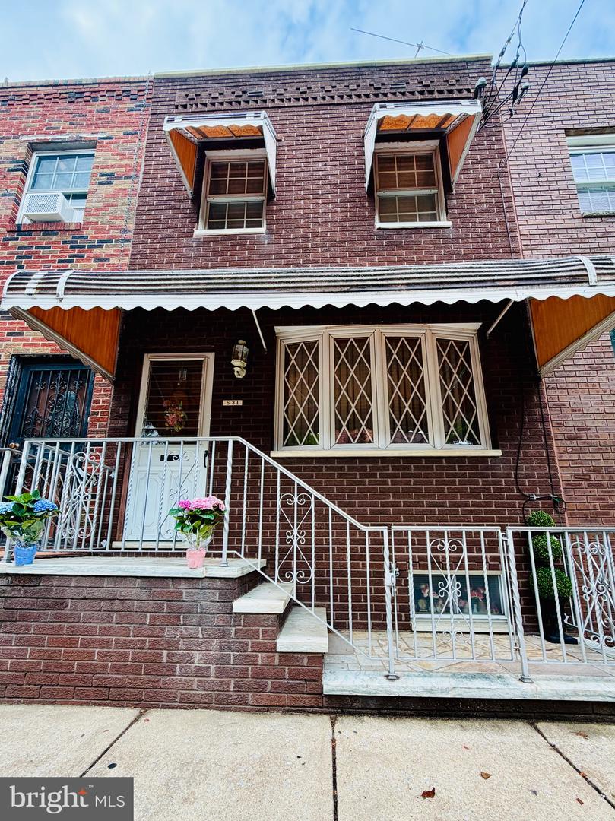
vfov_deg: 102.1
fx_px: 332
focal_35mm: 14
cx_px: 308
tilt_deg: +15.4
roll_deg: -0.7
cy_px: 410
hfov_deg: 85.6
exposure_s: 1/212
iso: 50
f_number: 2.2
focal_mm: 2.22
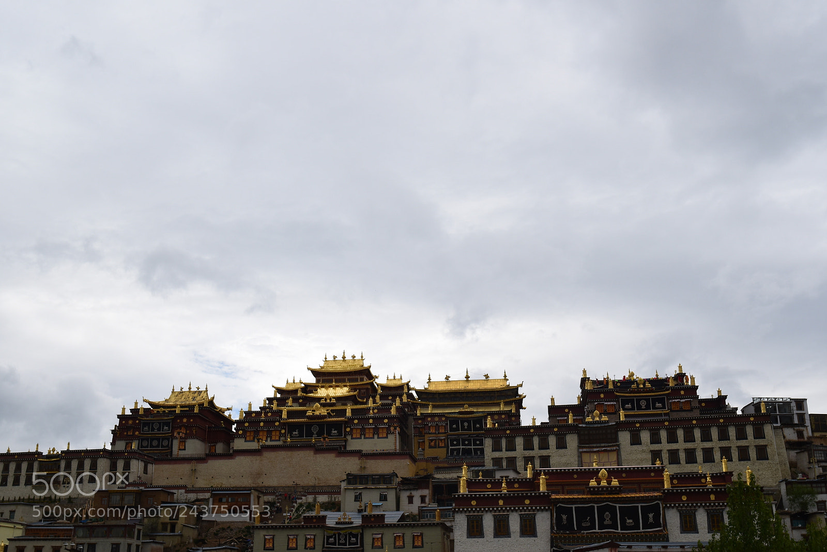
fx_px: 862
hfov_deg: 51.3
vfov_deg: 35.5
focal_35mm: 38
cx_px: 414
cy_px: 276
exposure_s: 1/320
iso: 200
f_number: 11
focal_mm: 25
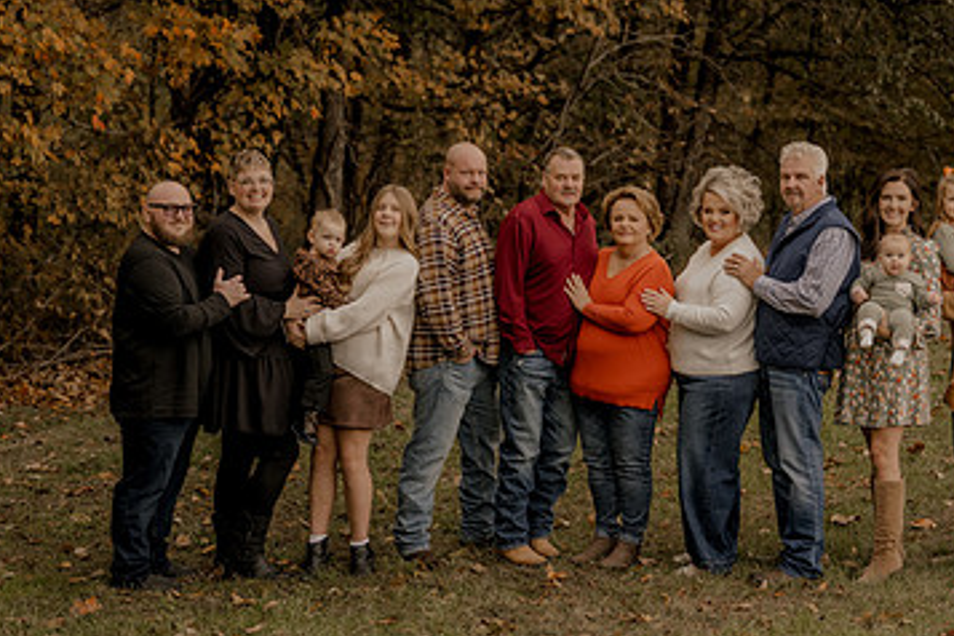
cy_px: 322
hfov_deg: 19.5
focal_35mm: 104
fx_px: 2756
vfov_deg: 13.2
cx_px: 673
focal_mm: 64
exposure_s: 1/125
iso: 250
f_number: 2.8
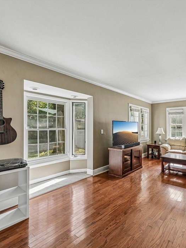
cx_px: 136
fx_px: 129
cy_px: 127
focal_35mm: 18
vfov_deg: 87.7
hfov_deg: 67.8
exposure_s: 1/30
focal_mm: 12
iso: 250
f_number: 8
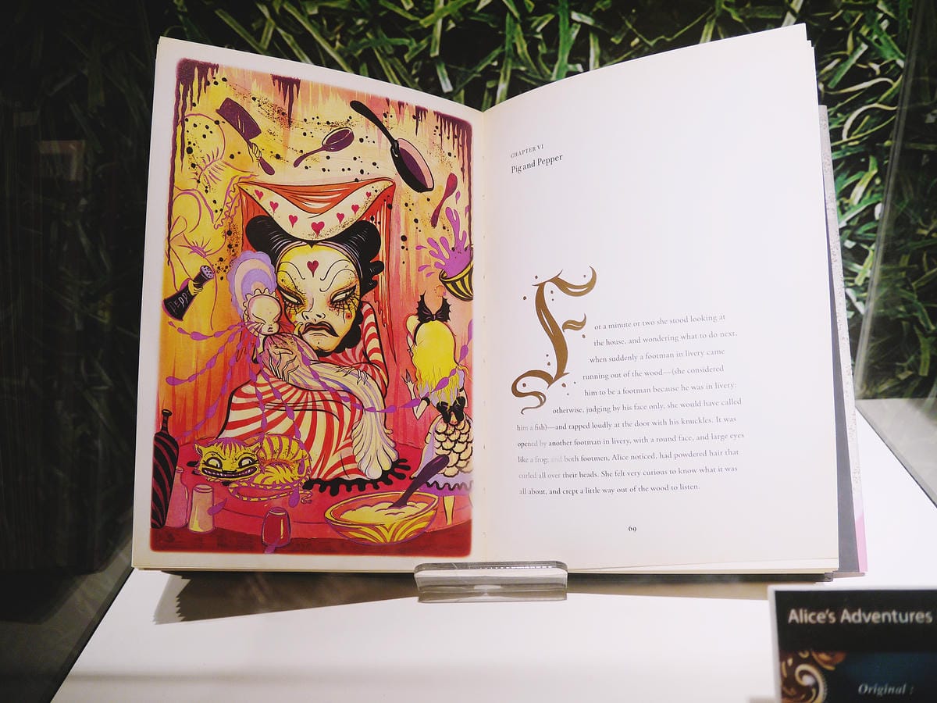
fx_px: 758
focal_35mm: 28
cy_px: 352
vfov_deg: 49.7
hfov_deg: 63.4
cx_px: 468
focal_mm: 14
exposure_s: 1/60
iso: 160
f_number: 3.5
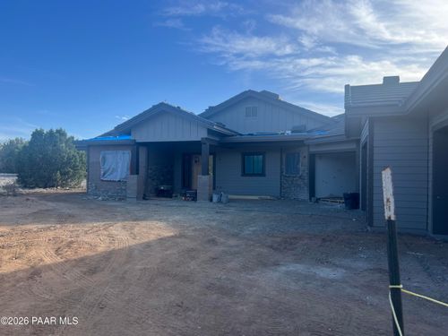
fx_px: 336
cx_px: 224
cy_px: 168
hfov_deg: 67.3
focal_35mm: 26
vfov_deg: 53.1
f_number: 1.5
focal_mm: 5.7
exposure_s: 1/2045
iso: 50
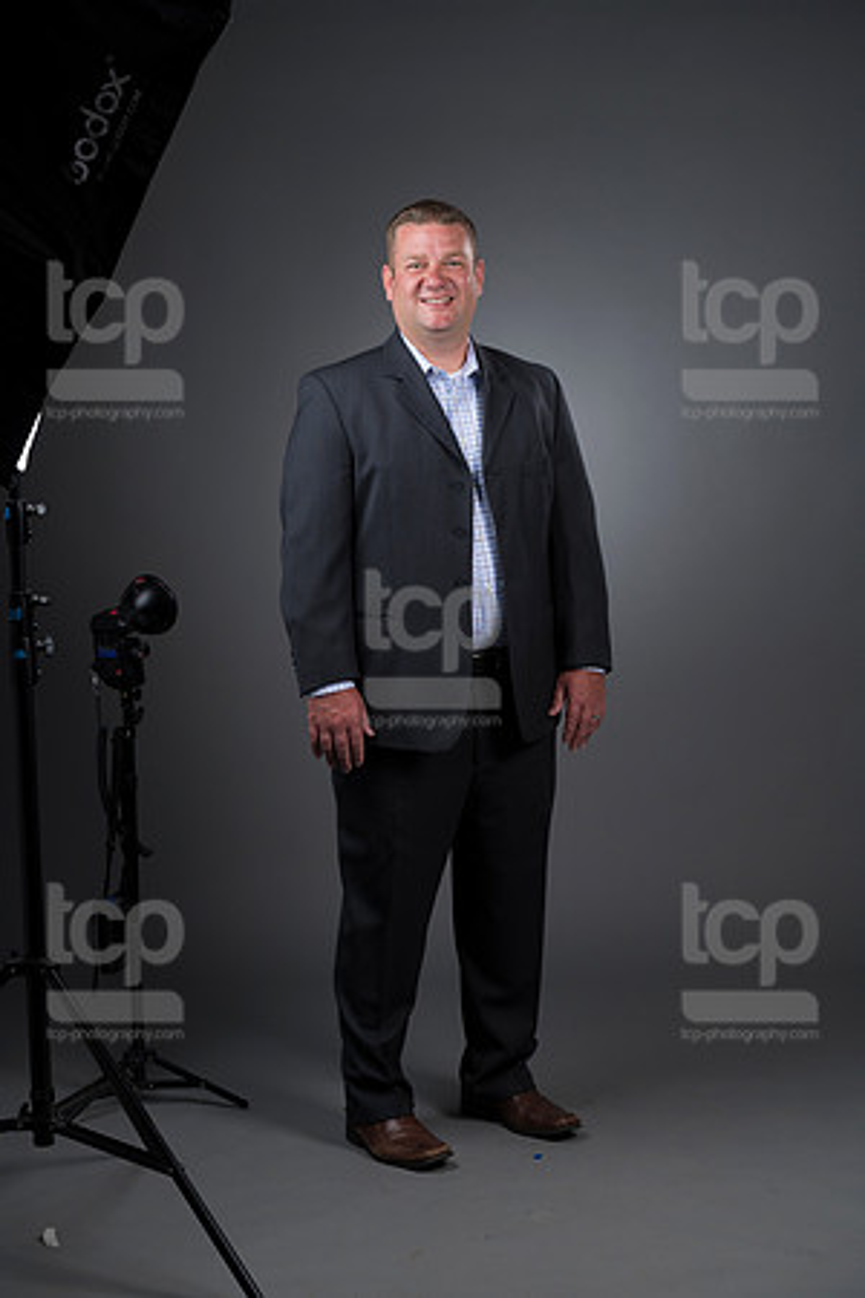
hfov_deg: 16.7
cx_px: 432
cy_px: 649
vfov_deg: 24.8
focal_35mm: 82
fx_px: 2955
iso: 160
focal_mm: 82
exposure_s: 1/250
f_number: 5.6
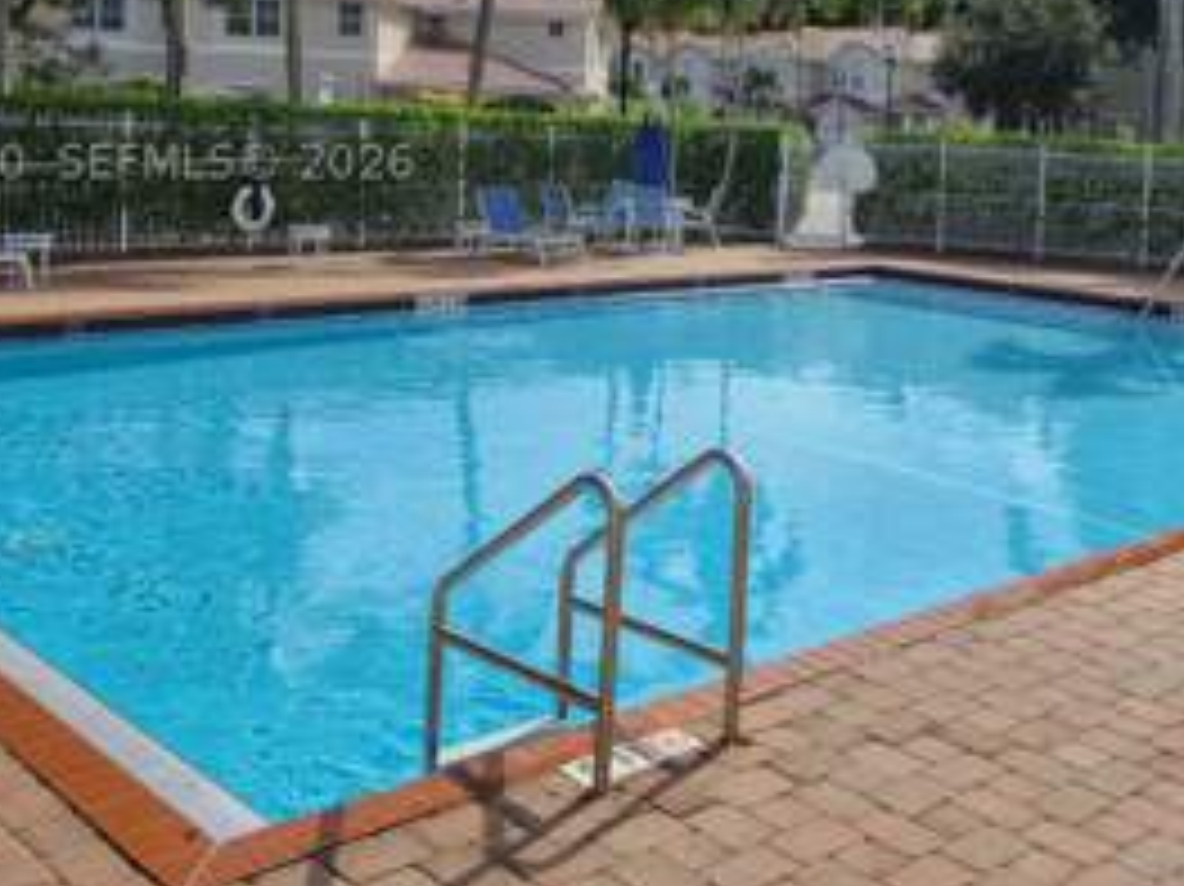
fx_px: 1436
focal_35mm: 42
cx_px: 828
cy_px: 162
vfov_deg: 33.2
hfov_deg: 43.9
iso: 40
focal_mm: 6.5
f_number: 1.4
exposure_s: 1/7939
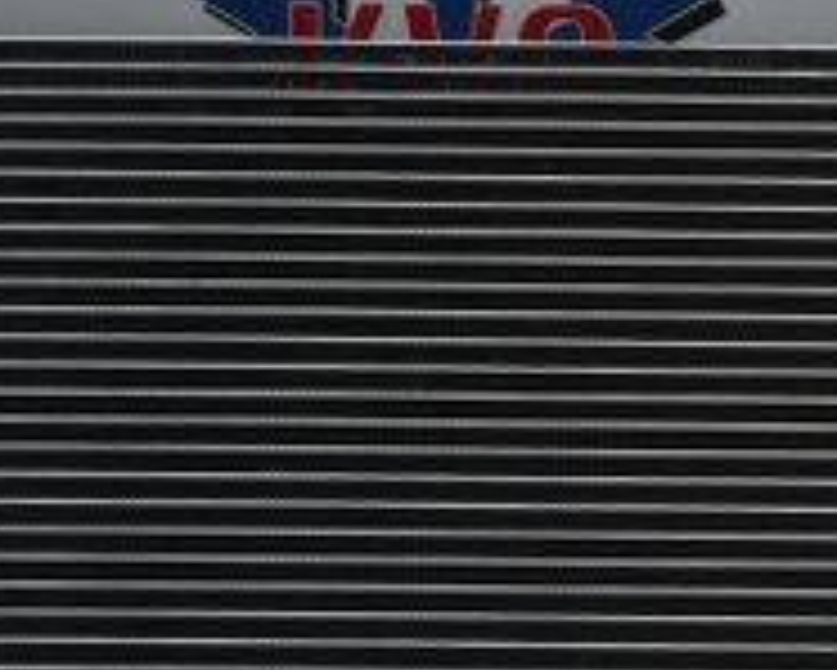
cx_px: 418
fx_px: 2423
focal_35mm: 98
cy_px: 490
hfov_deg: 19.6
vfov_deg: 15.7
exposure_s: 1/30
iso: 180
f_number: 4
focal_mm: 21.5
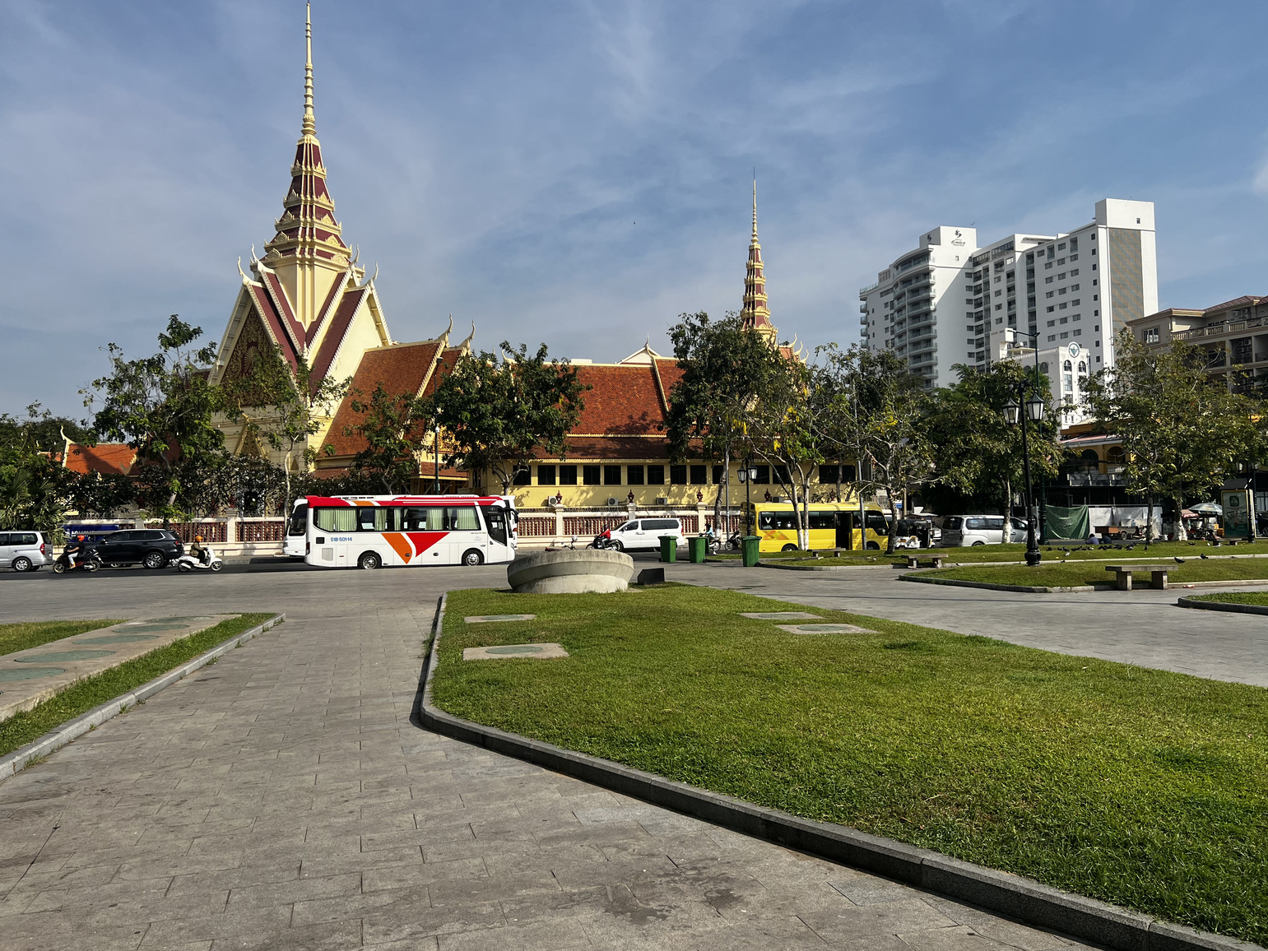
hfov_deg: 65.3
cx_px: 631
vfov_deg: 51.4
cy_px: 462
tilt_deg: +3.4
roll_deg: +0.9
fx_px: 989
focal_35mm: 27
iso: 50
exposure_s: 1/5882
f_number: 1.5
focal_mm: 5.7
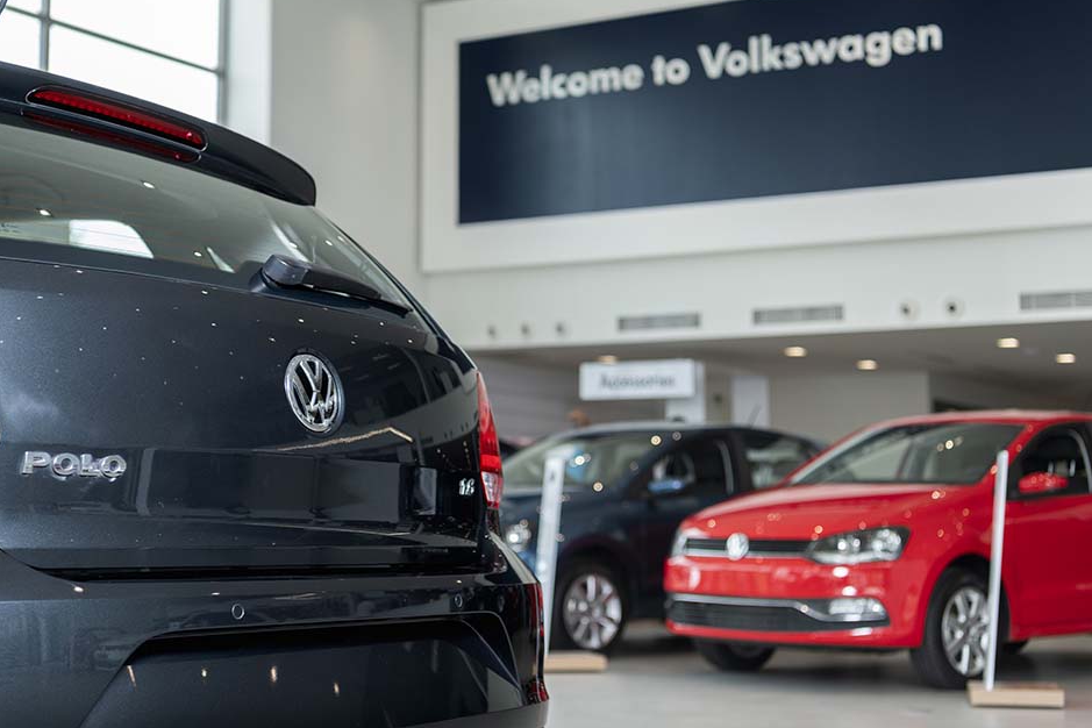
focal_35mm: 46
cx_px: 555
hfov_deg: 42.7
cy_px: 357
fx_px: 1395
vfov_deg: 29.2
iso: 200
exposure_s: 1/320
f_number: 2.8
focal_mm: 45
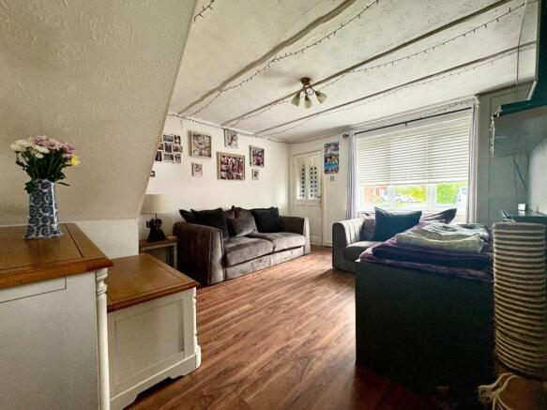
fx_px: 221
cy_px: 205
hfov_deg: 102.1
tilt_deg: -2.2
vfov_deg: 85.7
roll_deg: +1.2
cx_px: 274
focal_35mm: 14
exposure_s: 1/50
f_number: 2.2
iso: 320
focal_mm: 2.22
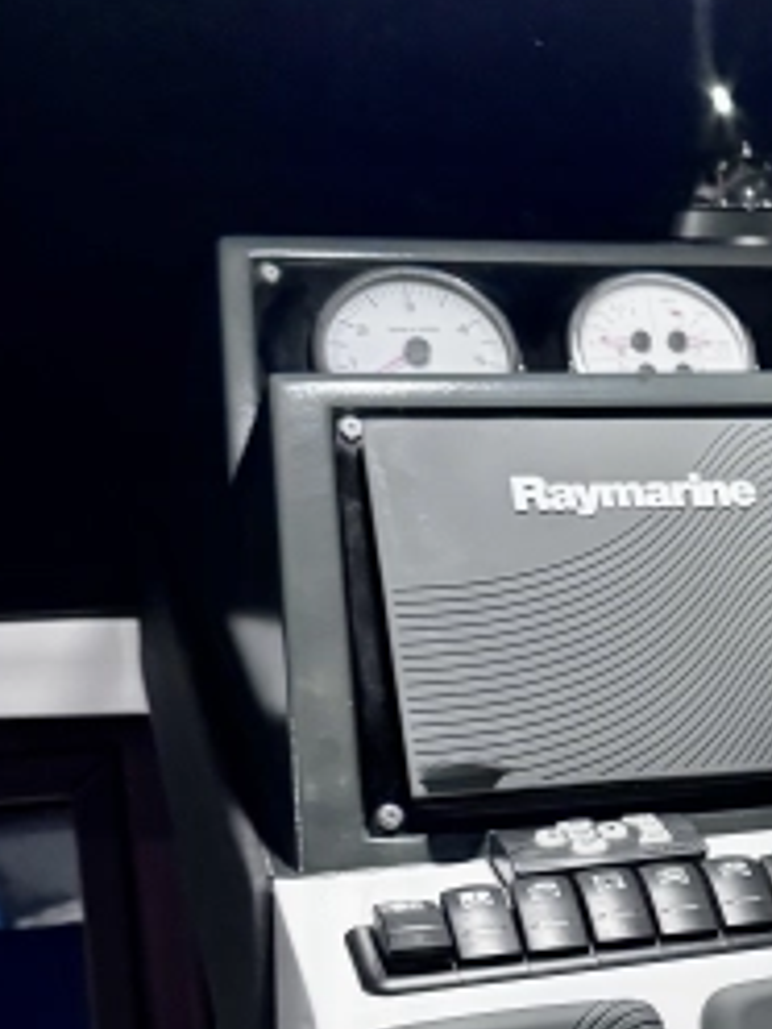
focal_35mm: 71
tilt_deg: -12.4
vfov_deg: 27.1
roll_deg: -0.8
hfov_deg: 19.1
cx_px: 1013
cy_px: 759
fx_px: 2111
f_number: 1.78
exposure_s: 1/50
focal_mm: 6.76
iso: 800
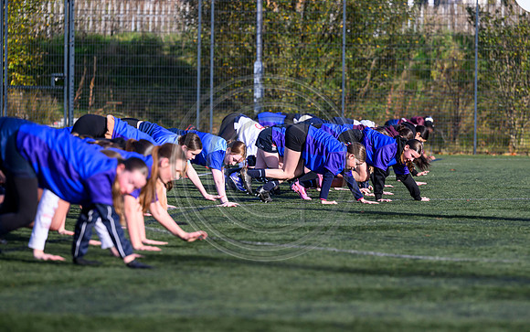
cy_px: 224
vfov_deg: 6.1
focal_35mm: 215
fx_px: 3102
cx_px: 312
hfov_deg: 9.8
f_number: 3.5
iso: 500
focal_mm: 165
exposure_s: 1/3200
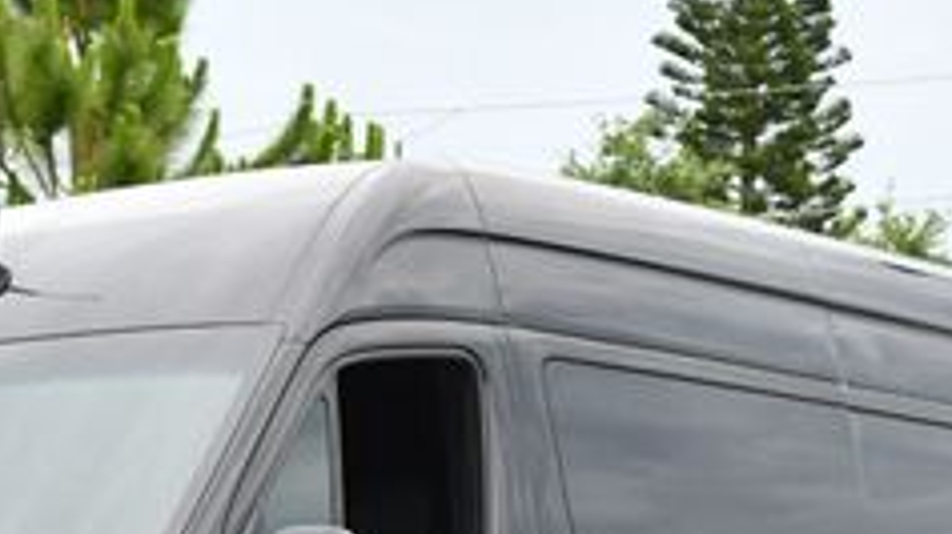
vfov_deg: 6.6
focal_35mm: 181
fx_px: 4566
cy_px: 747
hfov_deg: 11.9
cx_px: 189
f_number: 5.6
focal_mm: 32
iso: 400
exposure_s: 1/250
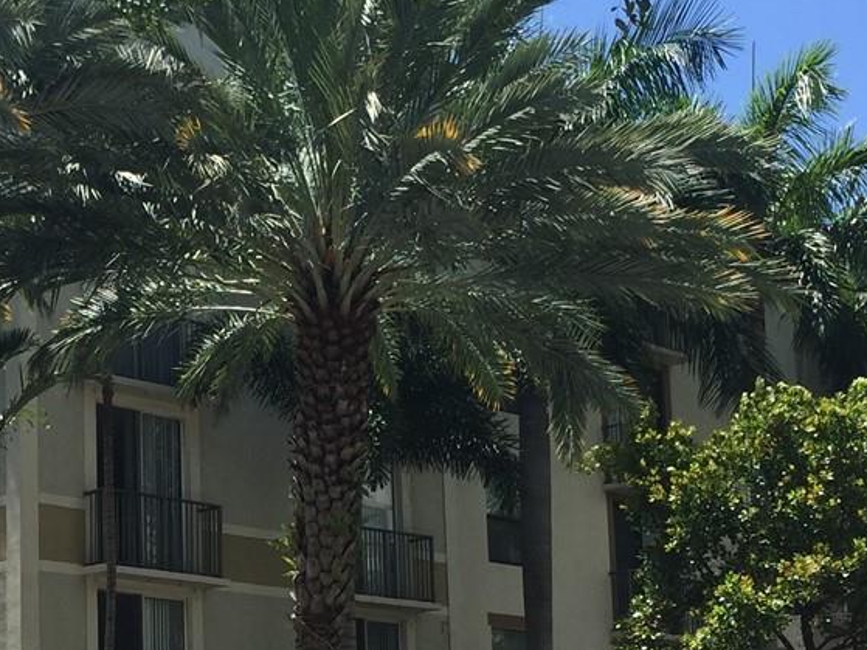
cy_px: 523
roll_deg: +0.1
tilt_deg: +9.0
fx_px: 2078
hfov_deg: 23.1
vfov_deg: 17.6
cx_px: 119
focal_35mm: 83
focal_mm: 4.15
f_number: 2.2
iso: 32
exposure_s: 1/1199
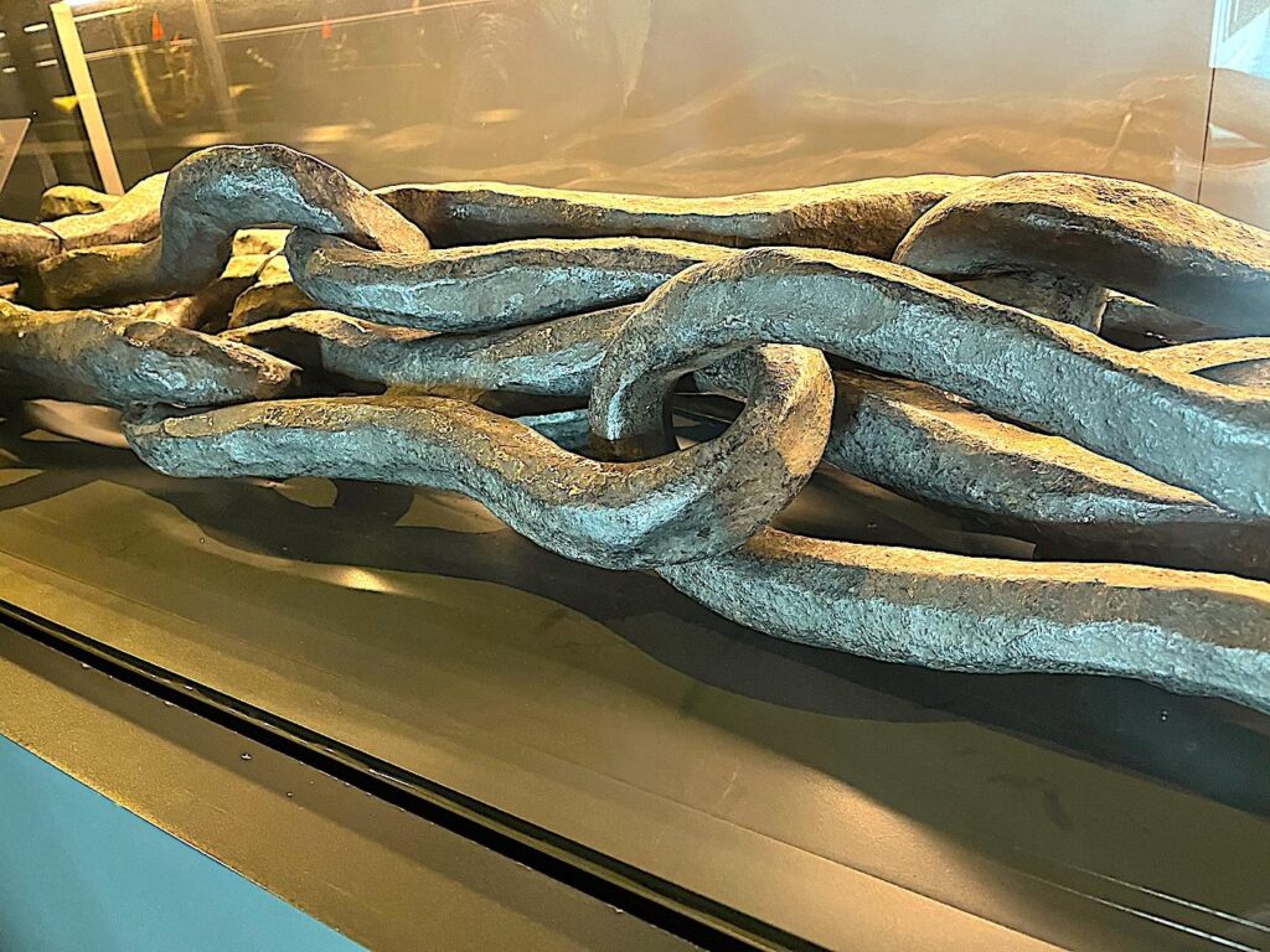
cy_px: 476
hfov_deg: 67.3
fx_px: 954
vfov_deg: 53.1
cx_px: 635
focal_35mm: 26
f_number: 1.6
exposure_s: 1/39
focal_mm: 5.1
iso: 640
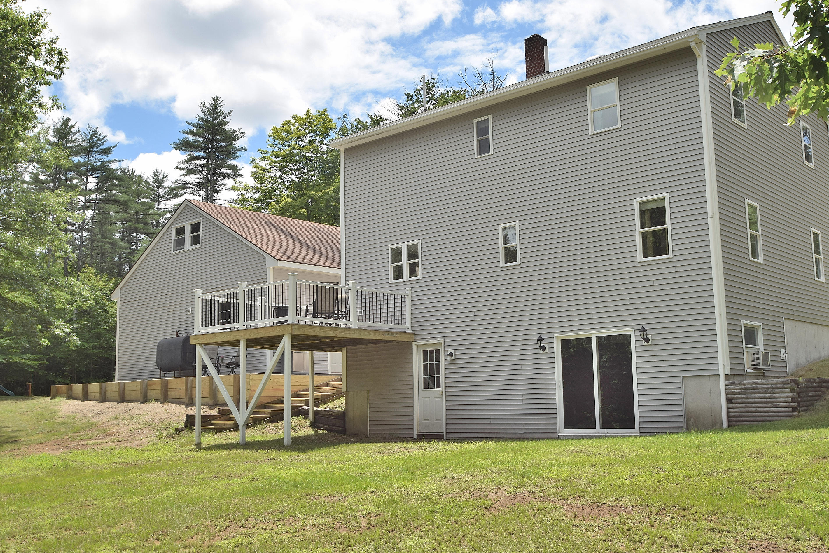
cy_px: 264
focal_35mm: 38
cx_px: 430
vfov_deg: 35.1
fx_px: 875
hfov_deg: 50.7
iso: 100
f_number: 10
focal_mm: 24
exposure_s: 1/200
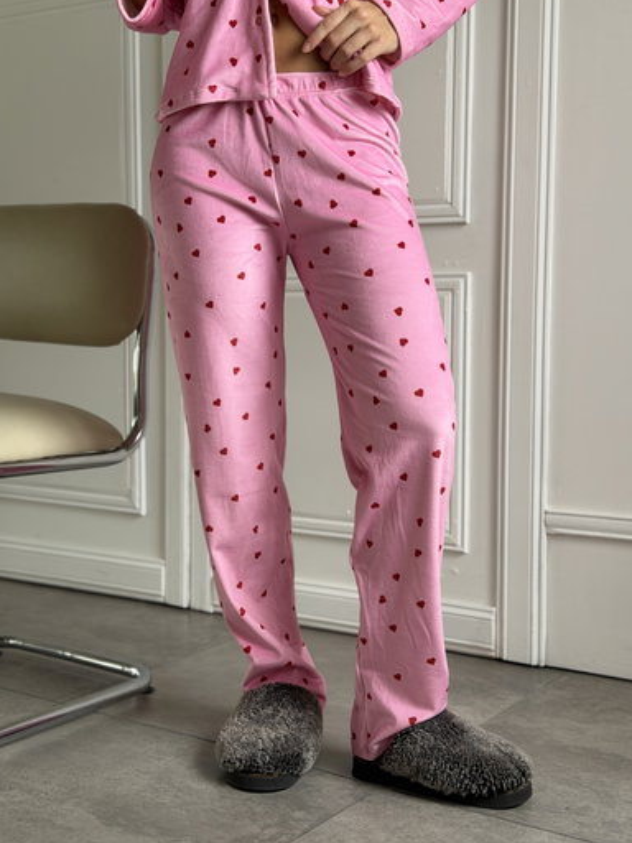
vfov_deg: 38.2
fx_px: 1217
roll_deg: -0.7
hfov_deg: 29.1
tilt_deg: -4.9
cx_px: 316
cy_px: 416
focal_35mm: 50
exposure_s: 1/88
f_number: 1.78
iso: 100
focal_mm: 6.76
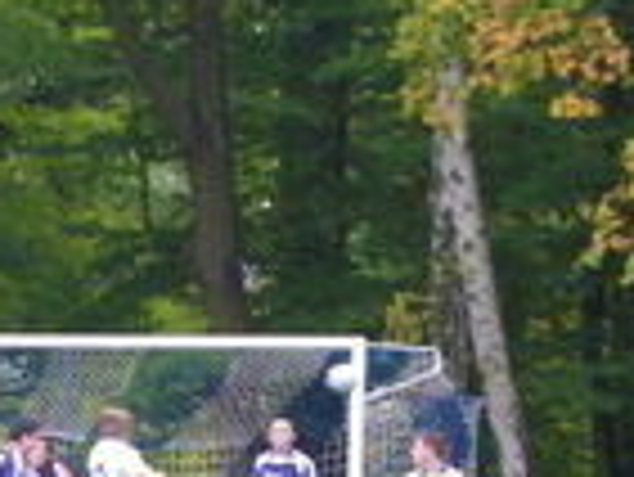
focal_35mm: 329
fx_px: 6031
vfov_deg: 4.5
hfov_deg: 6.0
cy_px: 367
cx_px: -180
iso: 200
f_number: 5.3
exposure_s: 1/50
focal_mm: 16.5
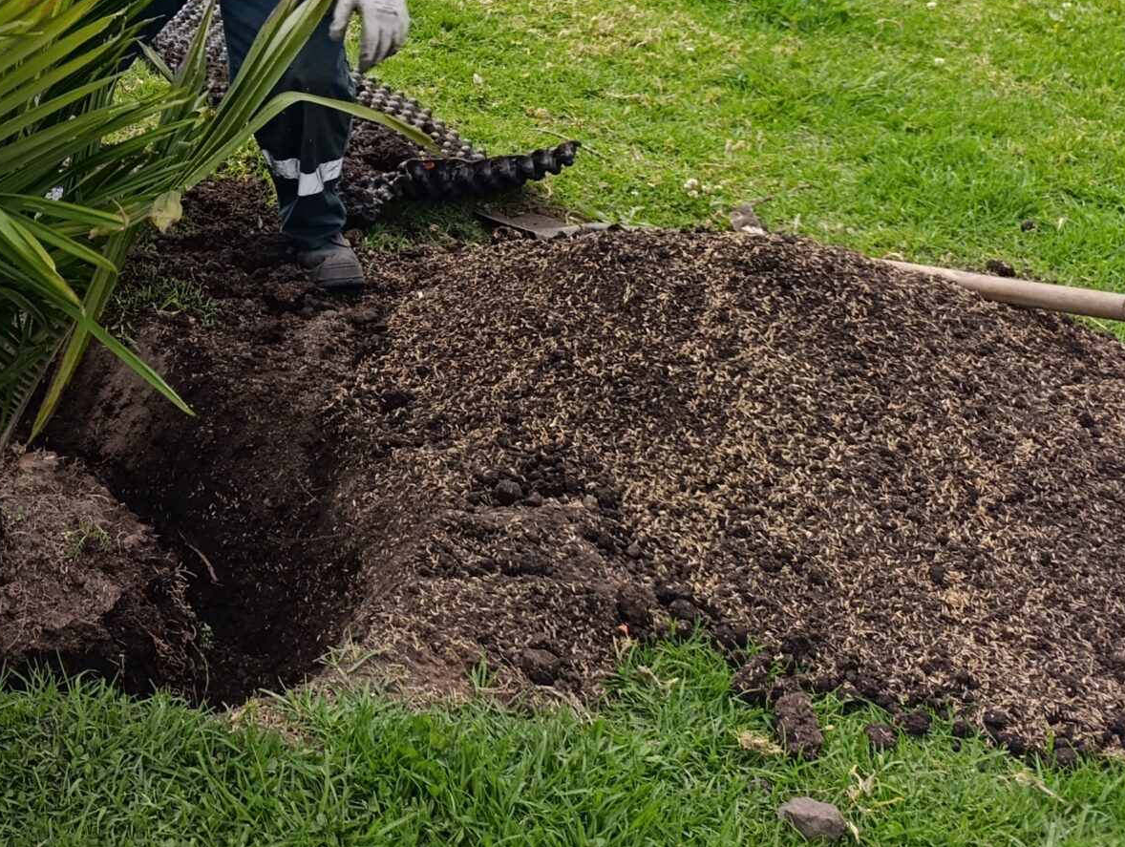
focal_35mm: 50
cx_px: -28
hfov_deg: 34.3
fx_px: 1627
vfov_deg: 26.9
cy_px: -71
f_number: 1.6
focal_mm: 6.14
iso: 50
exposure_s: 1/222
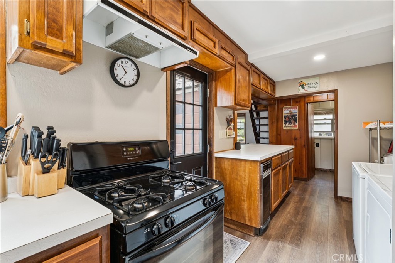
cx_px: 198
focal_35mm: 16
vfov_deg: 73.0
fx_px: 178
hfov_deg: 96.0
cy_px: 132
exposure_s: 1
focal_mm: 16.2
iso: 100
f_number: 13
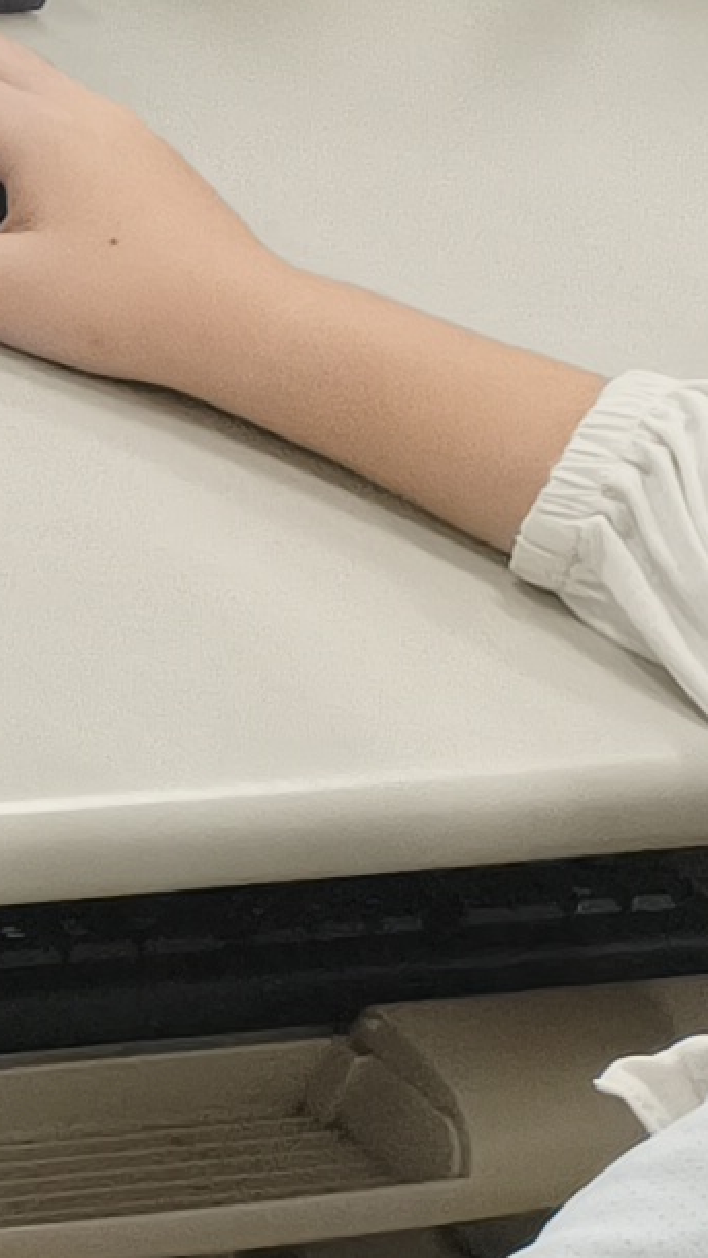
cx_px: -3355
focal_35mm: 168
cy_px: 572
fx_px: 5603
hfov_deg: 5.0
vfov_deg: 12.8
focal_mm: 6.45
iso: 250
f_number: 1.62
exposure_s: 1/120
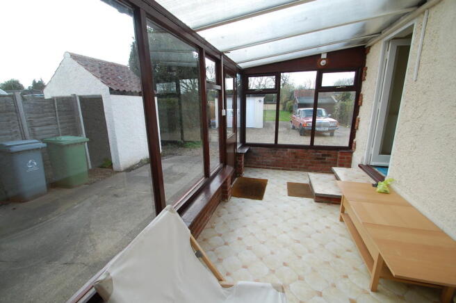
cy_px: 152
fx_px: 190
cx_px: 228
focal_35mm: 15
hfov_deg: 100.4
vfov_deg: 77.2
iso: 200
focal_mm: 10
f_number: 6.3
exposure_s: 1/160
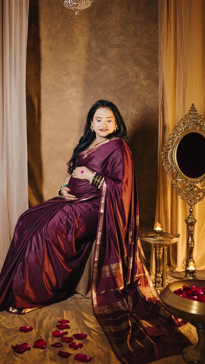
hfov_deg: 32.0
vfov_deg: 54.0
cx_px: 91
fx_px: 358
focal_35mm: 37
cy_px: 183
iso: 640
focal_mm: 35
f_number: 1.4
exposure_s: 1/400
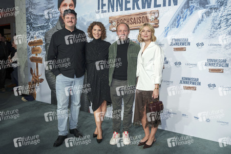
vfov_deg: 46.3
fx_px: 180
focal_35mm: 28
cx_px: 116
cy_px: 77
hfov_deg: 65.5
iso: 800
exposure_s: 1/250
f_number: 4.5
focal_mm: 28
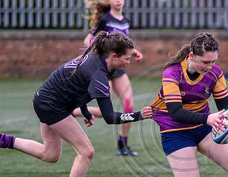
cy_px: 127
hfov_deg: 4.4
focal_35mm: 449
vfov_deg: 3.4
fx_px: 2996
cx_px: 221
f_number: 4
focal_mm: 230
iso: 1000
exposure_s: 1/1250
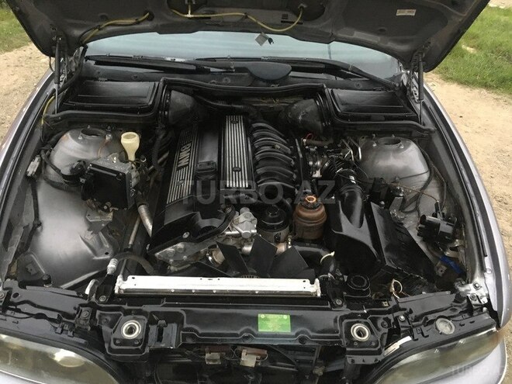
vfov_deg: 48.2
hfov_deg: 61.7
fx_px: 429
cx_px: 256
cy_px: 192
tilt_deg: -34.0
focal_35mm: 29
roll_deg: -1.9
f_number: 2.2
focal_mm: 4.15
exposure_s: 1/17
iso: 400
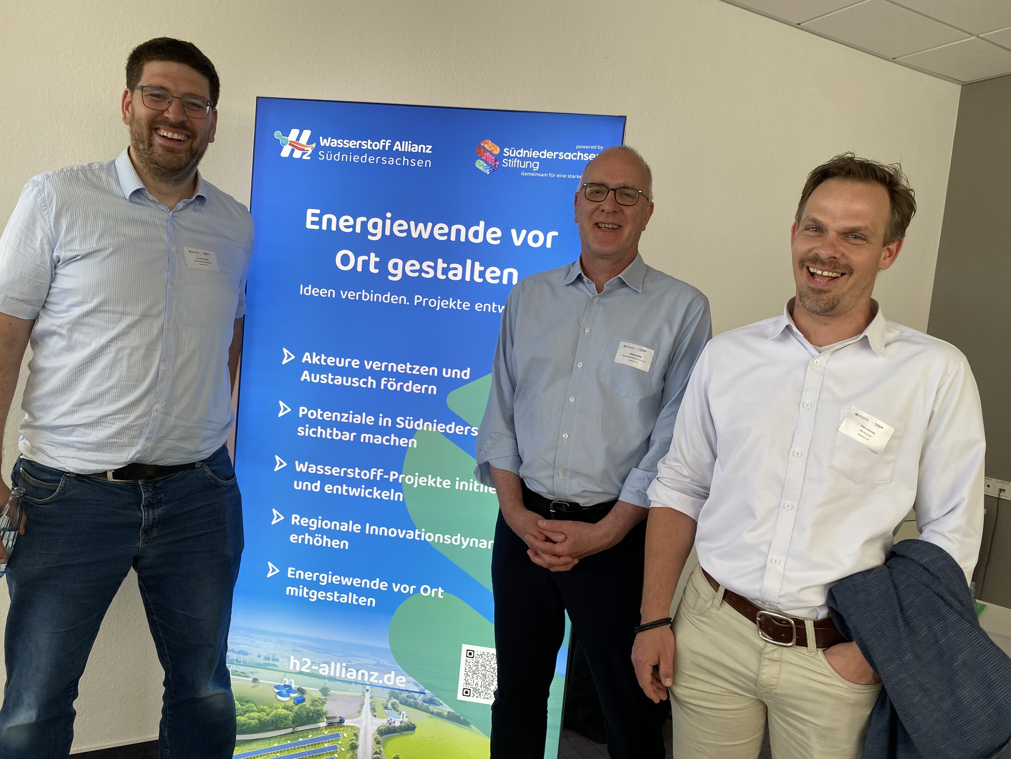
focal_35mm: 26
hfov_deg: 67.3
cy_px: 380
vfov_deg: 53.1
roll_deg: -4.8
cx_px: 506
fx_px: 759
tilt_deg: -7.1
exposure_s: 1/121
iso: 64
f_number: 1.8
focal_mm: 4.25
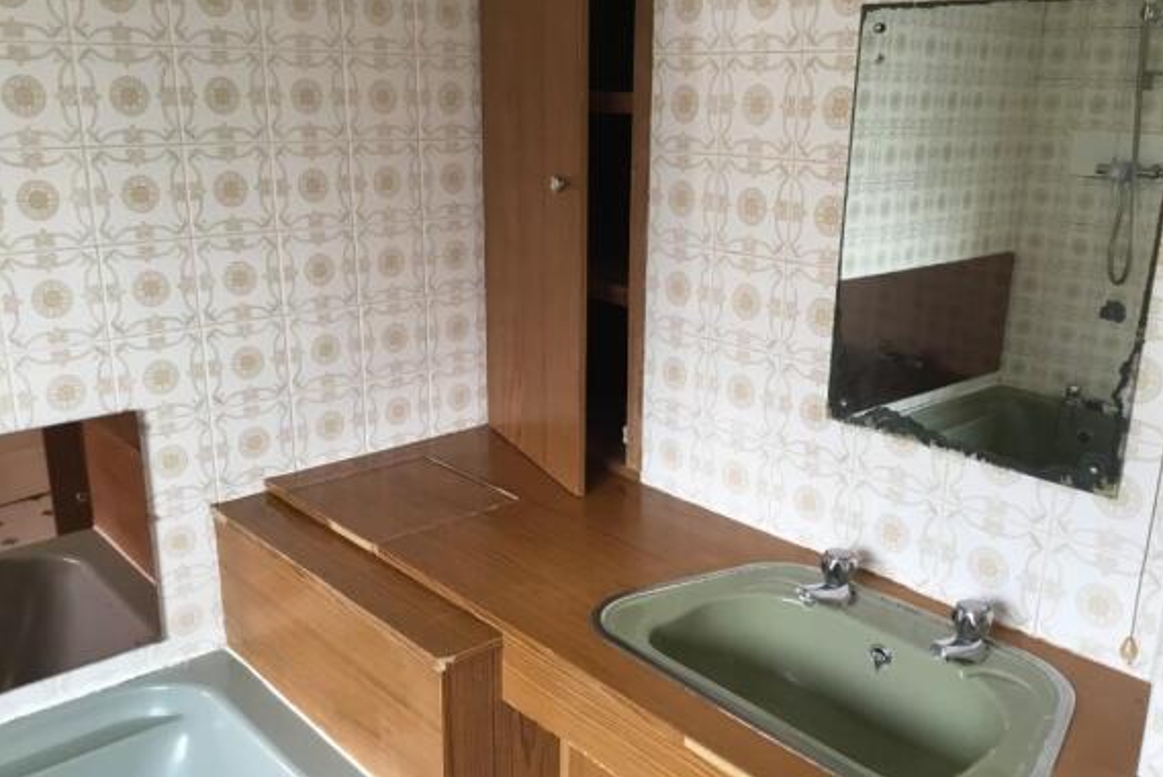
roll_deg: -0.4
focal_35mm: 33
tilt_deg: -17.6
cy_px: 408
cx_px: 594
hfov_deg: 57.2
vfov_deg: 40.0
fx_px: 1067
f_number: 2.4
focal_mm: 3.3
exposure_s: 1/33
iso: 64
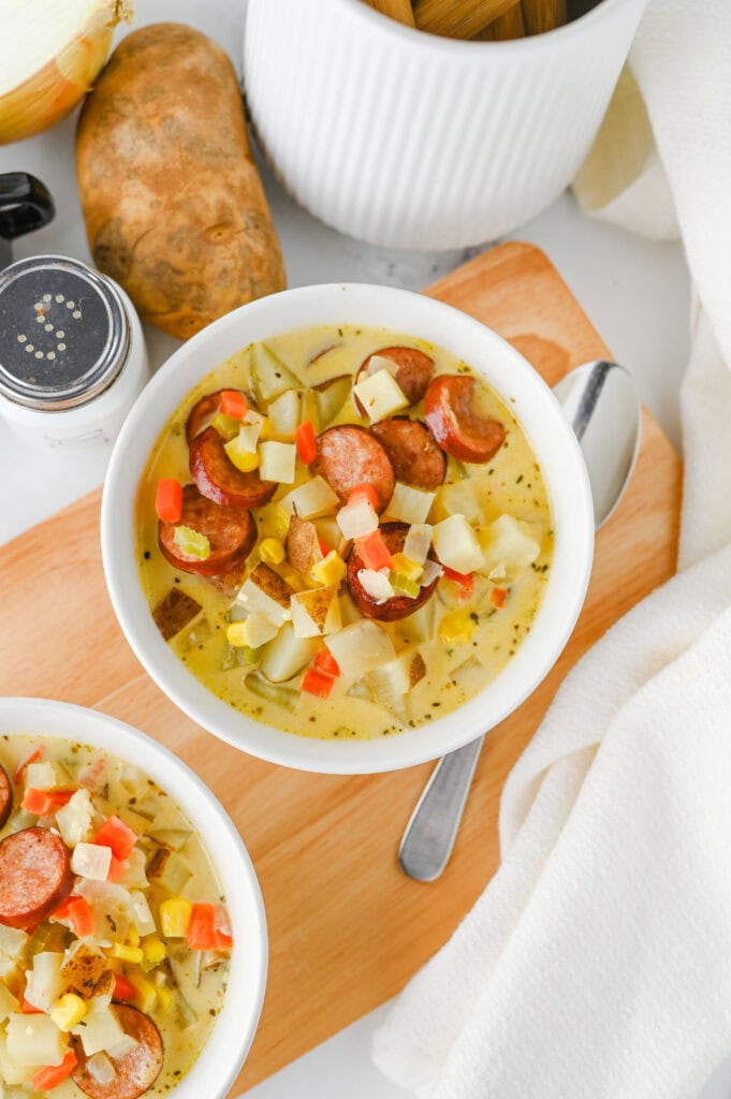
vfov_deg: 39.6
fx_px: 1525
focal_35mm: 50
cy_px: 550
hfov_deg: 26.9
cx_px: 366
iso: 250
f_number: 4
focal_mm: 50
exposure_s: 1/125
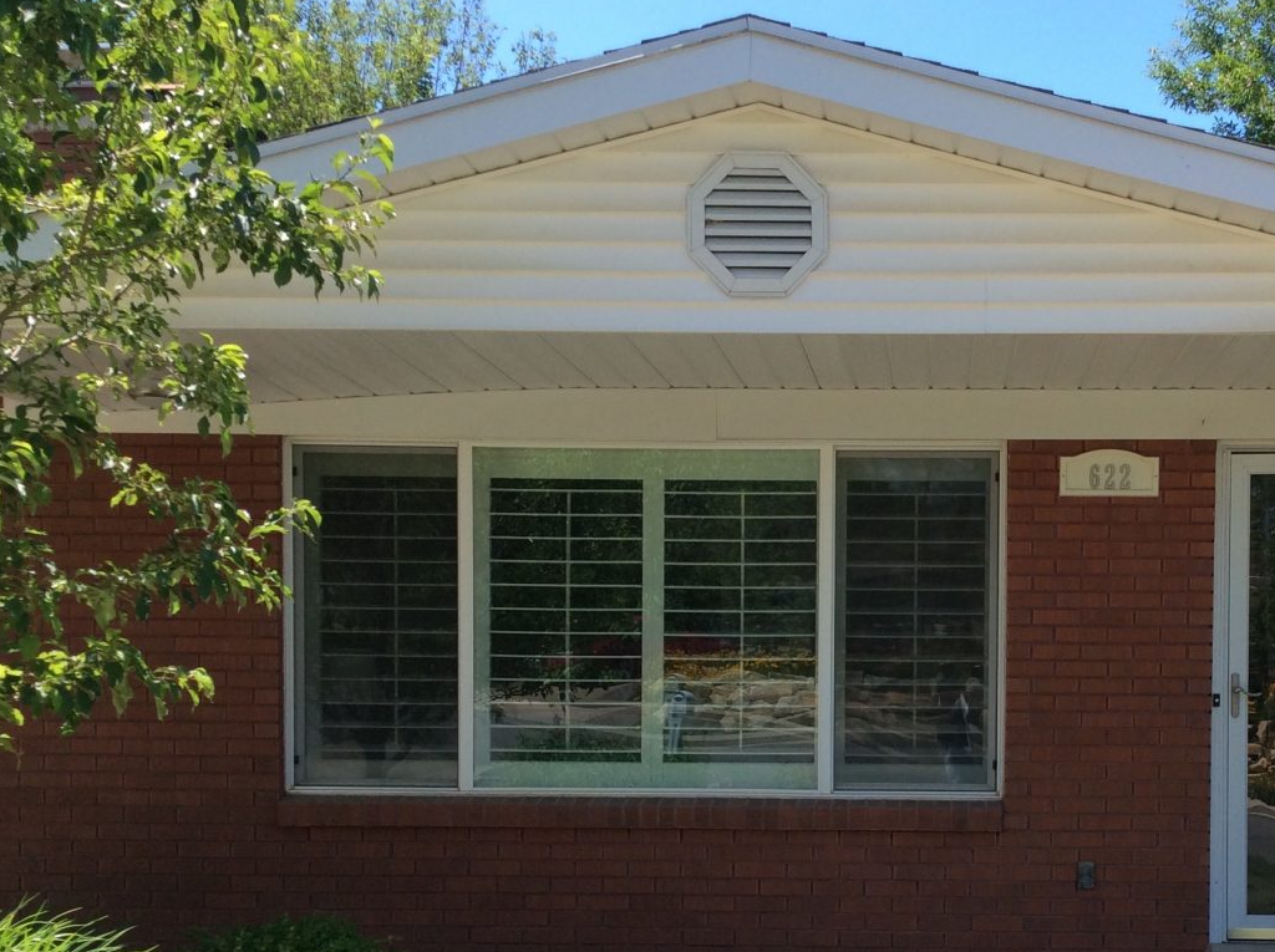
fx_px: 1839
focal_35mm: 50
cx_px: 893
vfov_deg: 28.5
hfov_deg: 37.6
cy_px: 731
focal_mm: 3.3
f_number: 2.4
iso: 32
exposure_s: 1/657
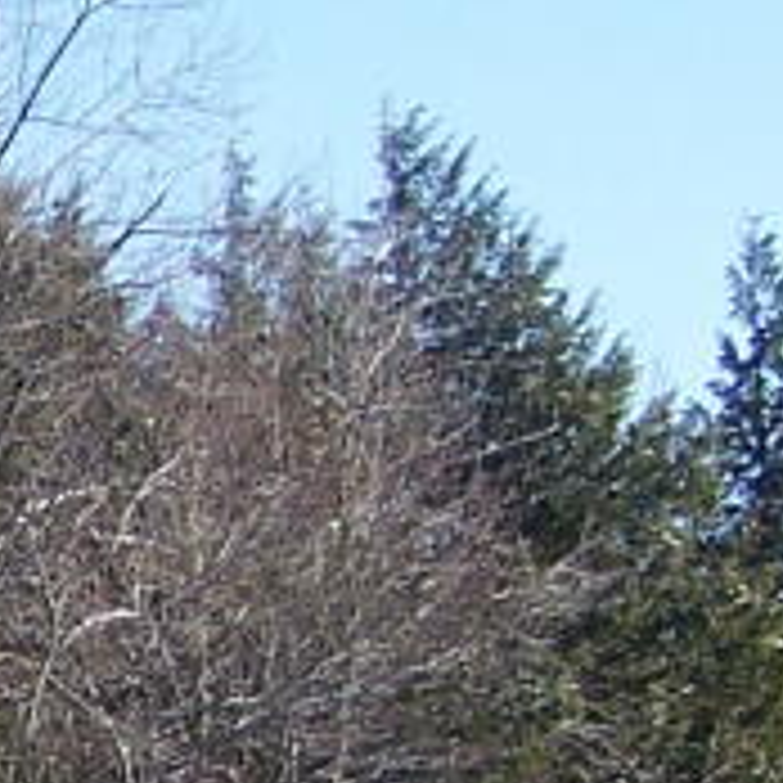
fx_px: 5067
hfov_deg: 8.2
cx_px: -968
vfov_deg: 8.8
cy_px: 675
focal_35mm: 198
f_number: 2.8
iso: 80
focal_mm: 6.3
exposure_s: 1/640
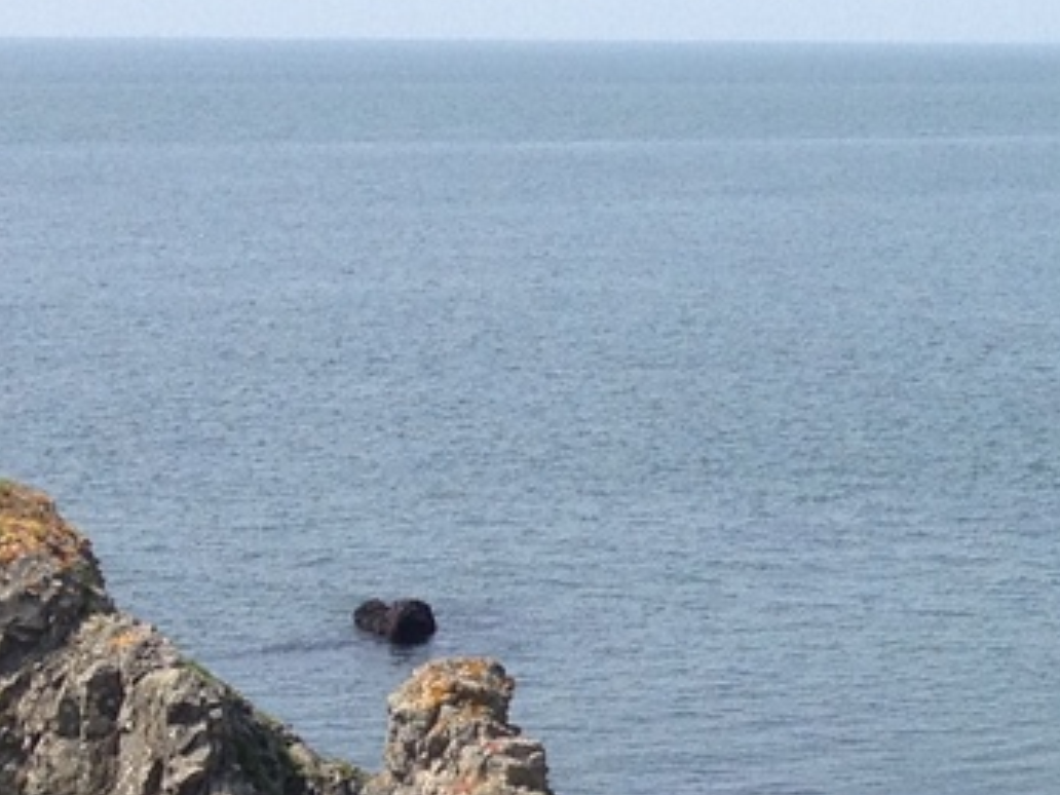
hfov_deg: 11.3
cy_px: 669
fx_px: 4991
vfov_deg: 9.1
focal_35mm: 163
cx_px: 1920
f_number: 2.4
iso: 50
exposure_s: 1/1381
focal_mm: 4.28
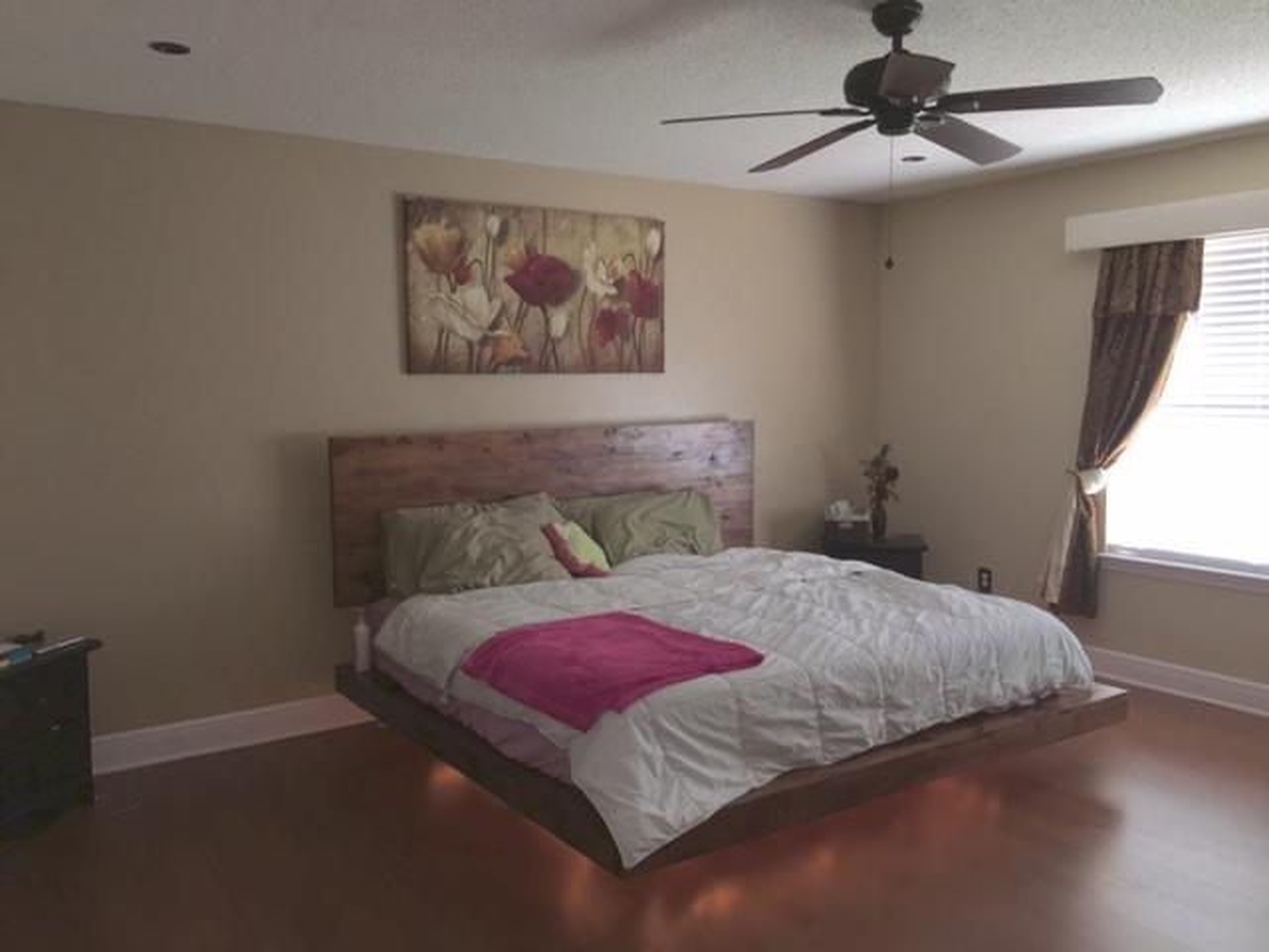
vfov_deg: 48.2
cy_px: 476
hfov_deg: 61.7
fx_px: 1063
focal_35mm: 29
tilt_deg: -4.8
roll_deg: +0.8
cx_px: 634
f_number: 2.2
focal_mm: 4.15
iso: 50
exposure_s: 1/30
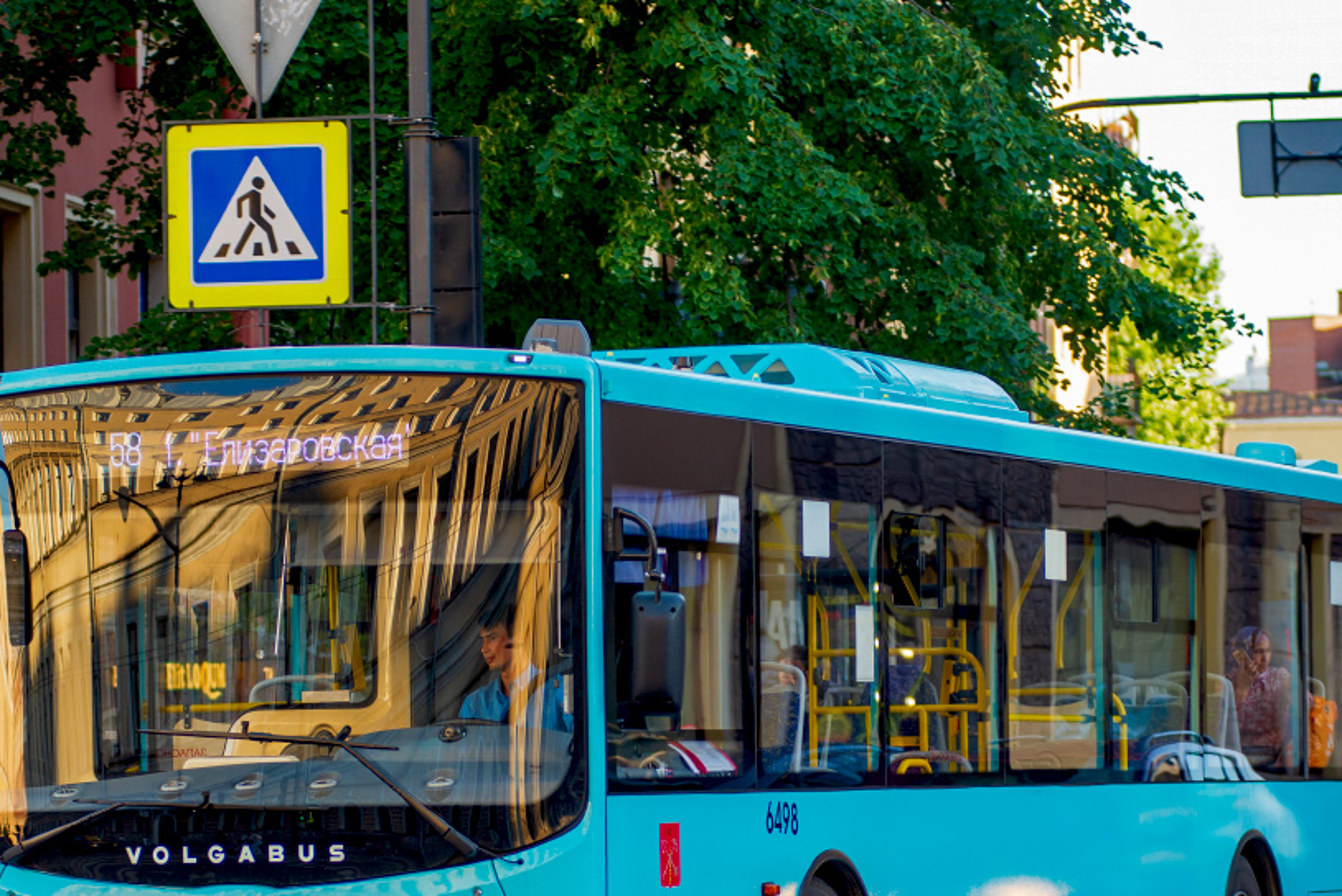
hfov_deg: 14.6
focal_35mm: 140
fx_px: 5219
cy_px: 650
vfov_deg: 9.8
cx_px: 615
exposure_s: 1/250
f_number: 4
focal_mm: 95
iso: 200
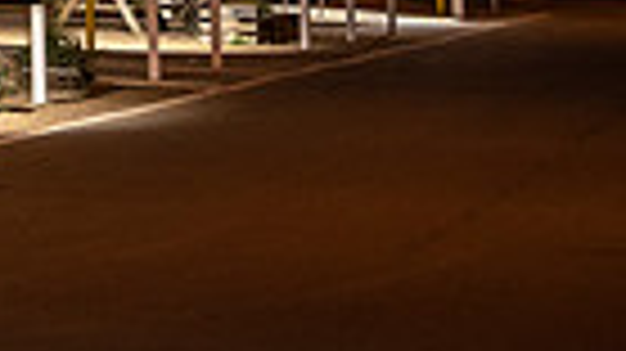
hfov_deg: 10.7
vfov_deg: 6.6
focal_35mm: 180
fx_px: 2986
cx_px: -728
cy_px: -249
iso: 1000
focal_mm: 35
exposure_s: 1/20
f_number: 2.8
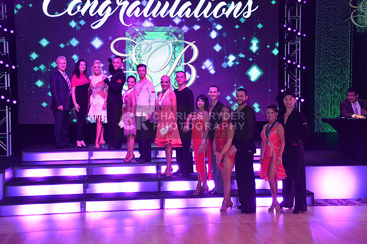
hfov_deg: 39.6
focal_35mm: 50
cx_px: 184
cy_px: 122
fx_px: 509
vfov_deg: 26.9
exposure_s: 1/250
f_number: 5
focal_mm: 50
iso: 2000
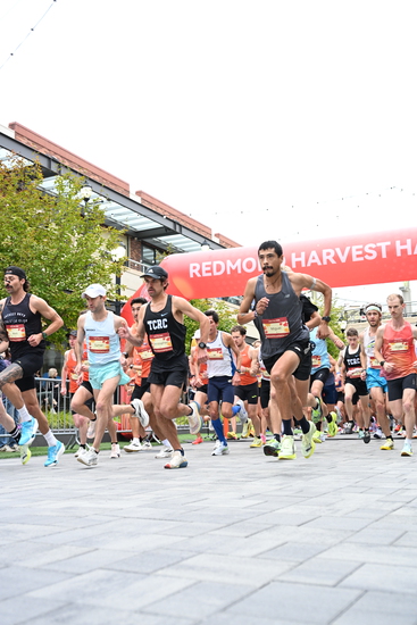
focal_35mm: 40
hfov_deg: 33.4
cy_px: 312
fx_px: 695
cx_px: 208
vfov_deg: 48.4
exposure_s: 1/640
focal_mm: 40
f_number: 4
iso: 2000
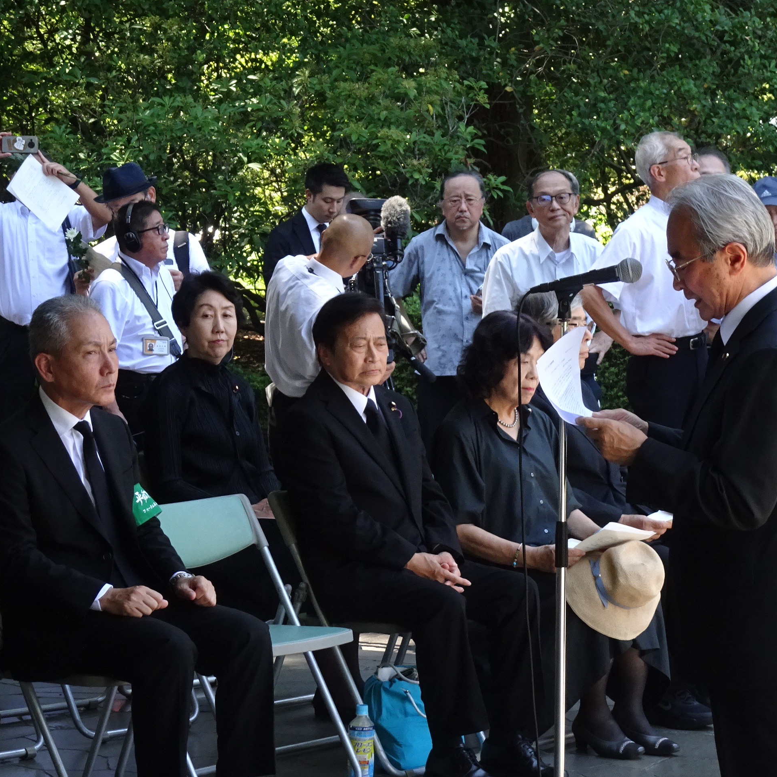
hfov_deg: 13.1
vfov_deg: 13.1
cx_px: 430
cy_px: 391
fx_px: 3378
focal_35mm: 133
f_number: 5.6
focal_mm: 19.1
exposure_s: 1/125
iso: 400
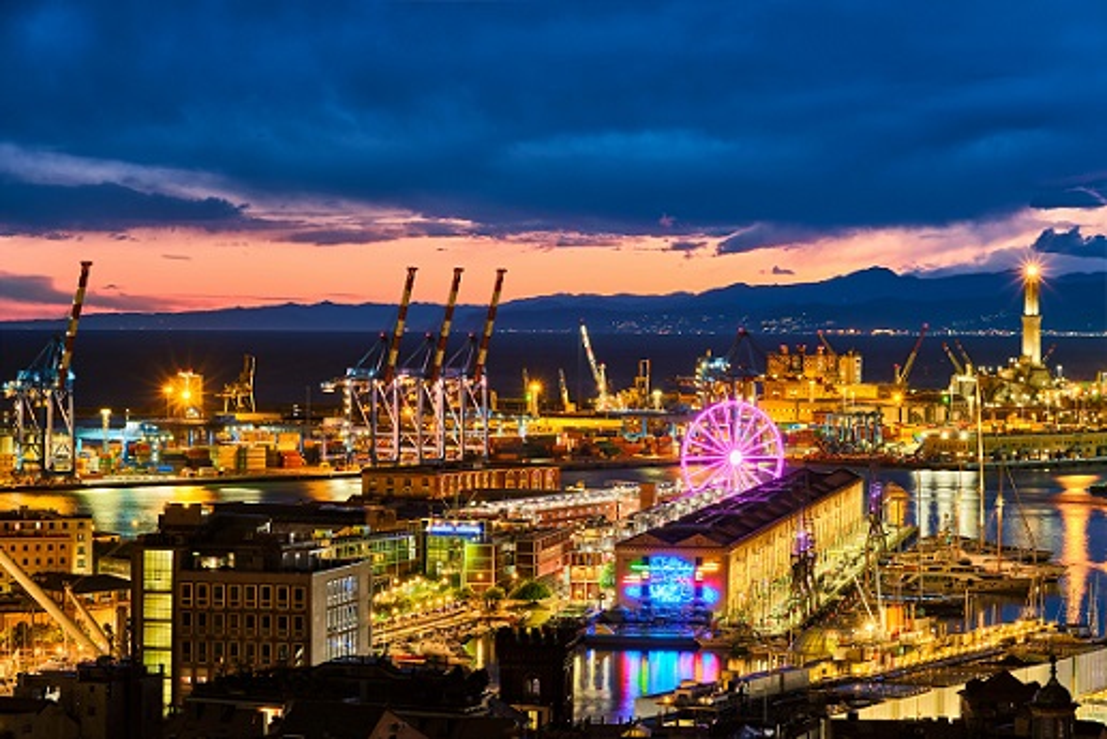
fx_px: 3045
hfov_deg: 20.6
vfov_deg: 13.8
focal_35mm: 99
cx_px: 554
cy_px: 370
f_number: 5.6
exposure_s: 4
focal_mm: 66
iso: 160
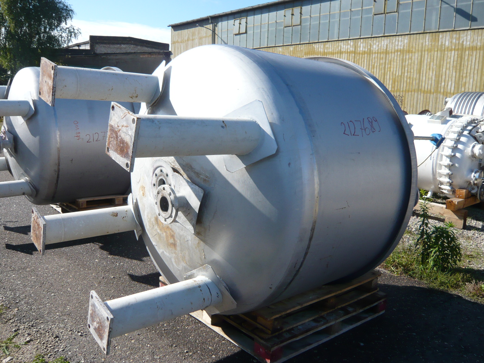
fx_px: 419
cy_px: 182
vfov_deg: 46.8
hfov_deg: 60.0
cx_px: 242
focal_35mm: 30
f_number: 8
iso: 100
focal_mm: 4.6
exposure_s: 1/125
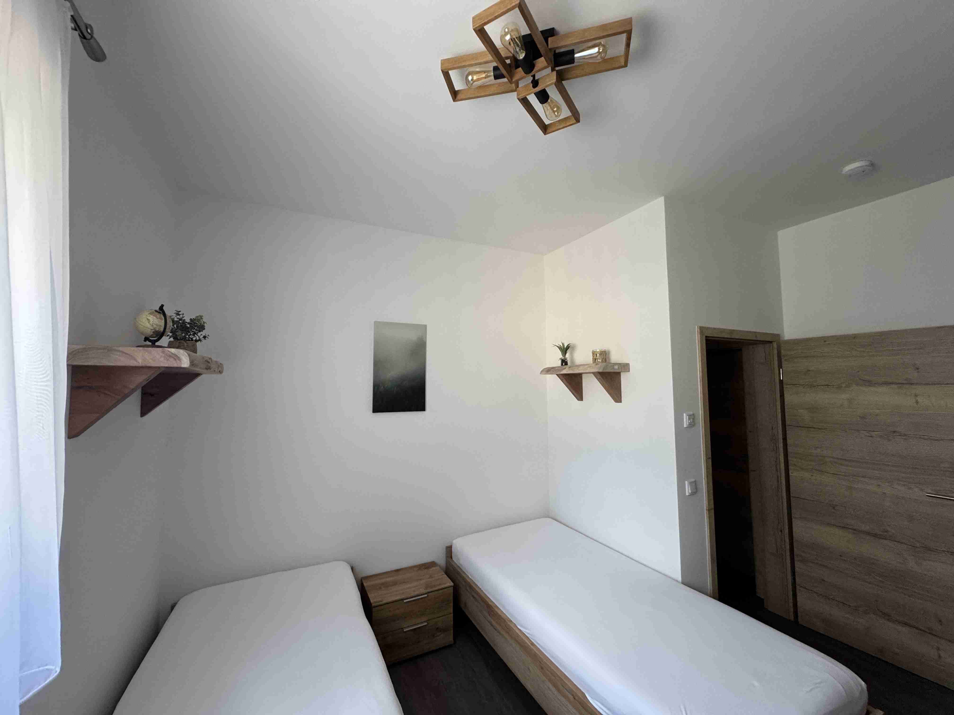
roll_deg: +0.2
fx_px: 386
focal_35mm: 14
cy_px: 358
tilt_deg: +4.2
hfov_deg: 102.1
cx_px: 477
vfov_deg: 85.7
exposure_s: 1/99
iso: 250
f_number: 2.2
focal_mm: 2.22
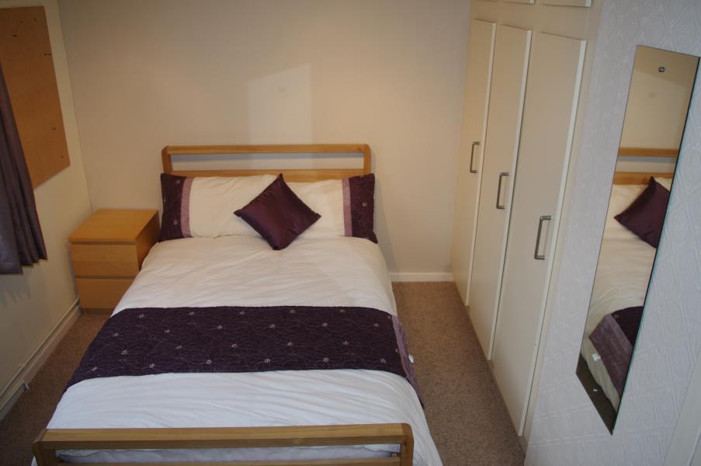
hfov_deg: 62.0
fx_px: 584
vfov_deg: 43.5
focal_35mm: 30
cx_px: 350
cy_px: 233
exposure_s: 1/60
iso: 400
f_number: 4
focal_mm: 20
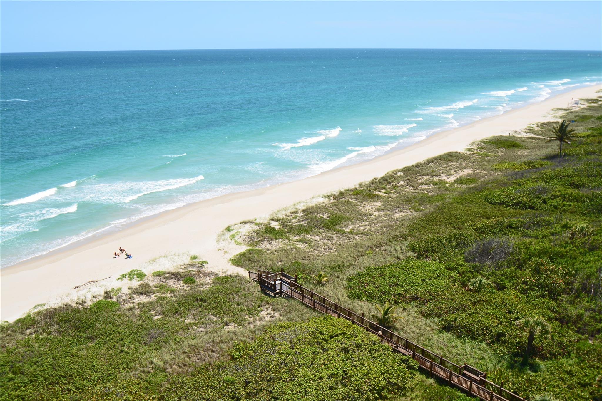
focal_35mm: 36
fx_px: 602
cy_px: 200
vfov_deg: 36.9
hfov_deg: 53.1
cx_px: 301
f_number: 8
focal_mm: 24
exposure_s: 1/250
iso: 100
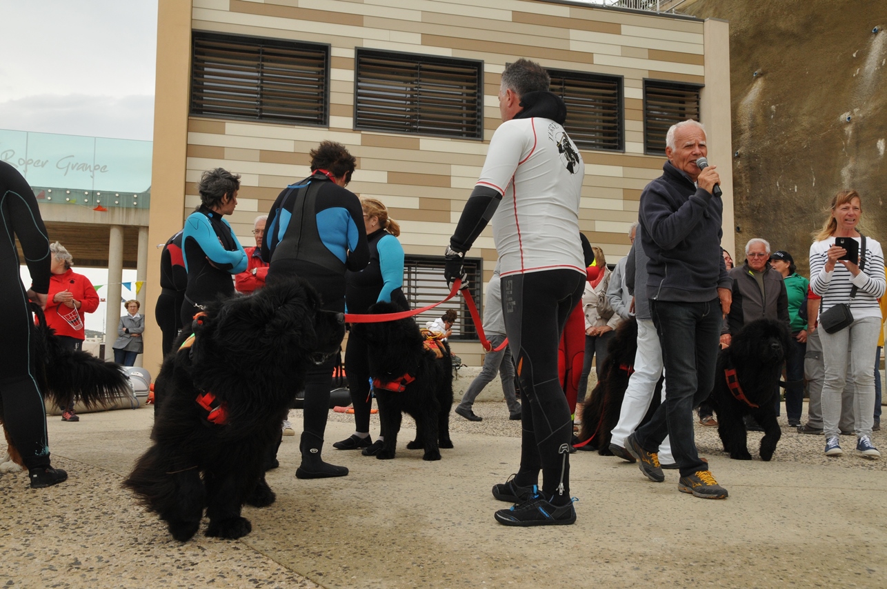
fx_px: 886
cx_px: 444
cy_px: 294
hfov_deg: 53.2
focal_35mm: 36
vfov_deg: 36.8
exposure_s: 1/250
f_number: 8
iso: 640
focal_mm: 24
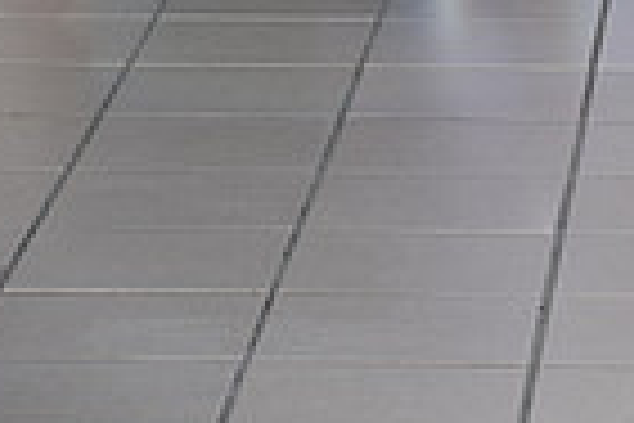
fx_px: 5899
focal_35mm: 335
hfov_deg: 6.1
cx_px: 643
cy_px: -536
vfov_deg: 4.0
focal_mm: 105
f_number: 5.6
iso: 1250
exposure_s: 1/160
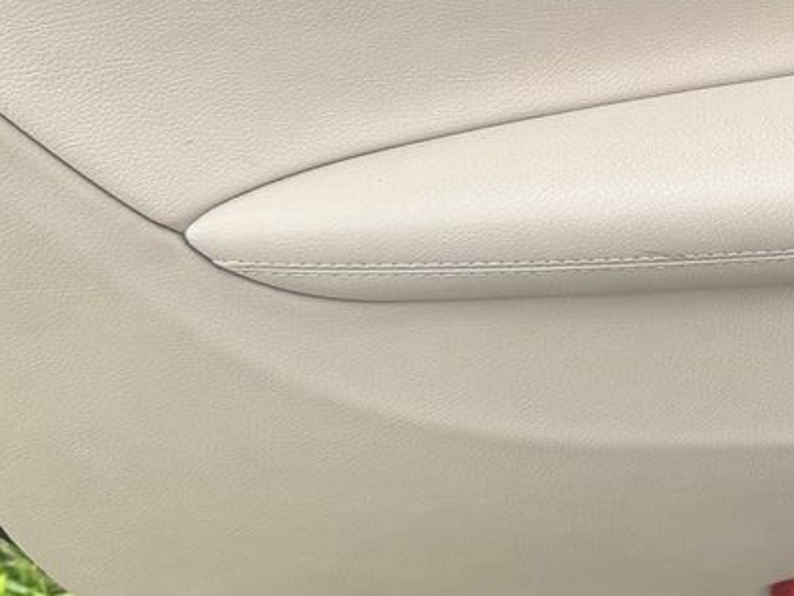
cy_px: 202
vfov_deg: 16.0
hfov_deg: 18.5
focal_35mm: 92
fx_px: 2111
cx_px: 1247
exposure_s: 1/263
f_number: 1.78
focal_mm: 6.76
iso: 64
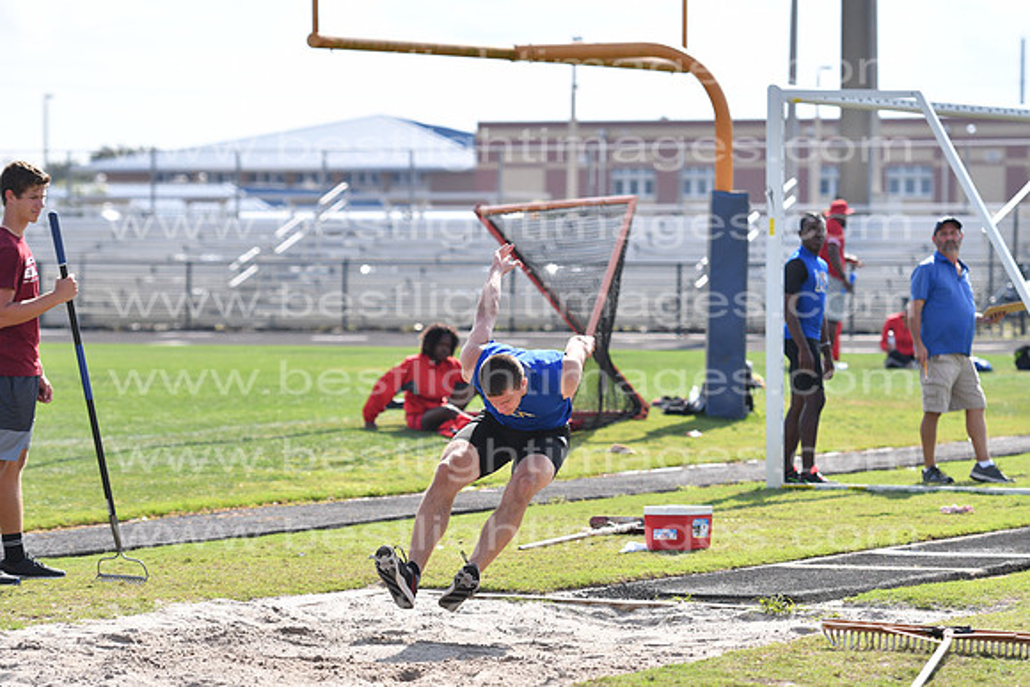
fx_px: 5151
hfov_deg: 11.4
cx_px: 515
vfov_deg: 7.6
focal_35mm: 180
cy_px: 344
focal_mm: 120
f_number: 4
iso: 200
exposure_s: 1/2000
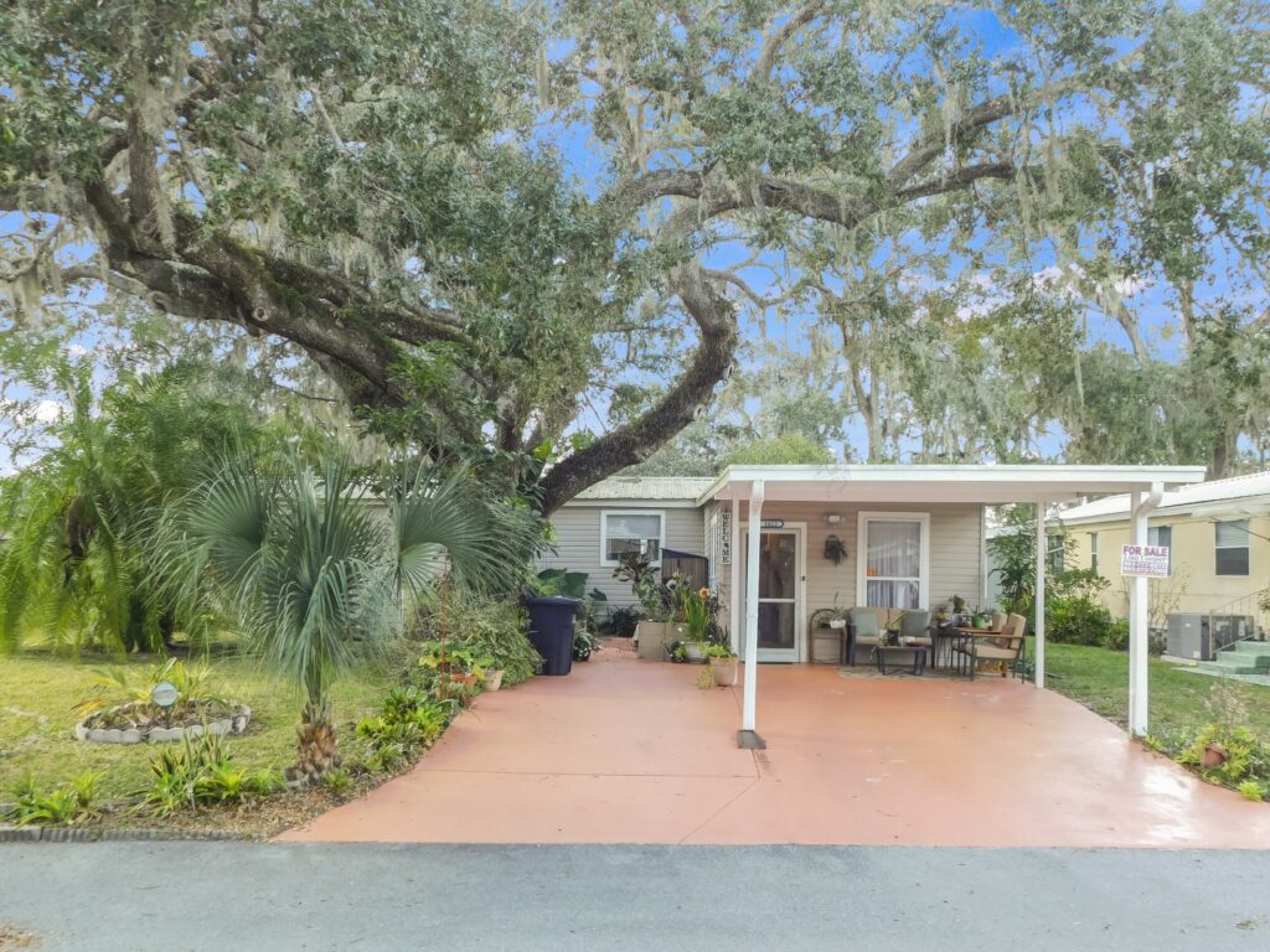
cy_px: 476
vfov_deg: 46.8
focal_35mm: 30
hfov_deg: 60.0
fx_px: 1101
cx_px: 635
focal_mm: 5.3
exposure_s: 1/100
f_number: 3.2
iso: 125
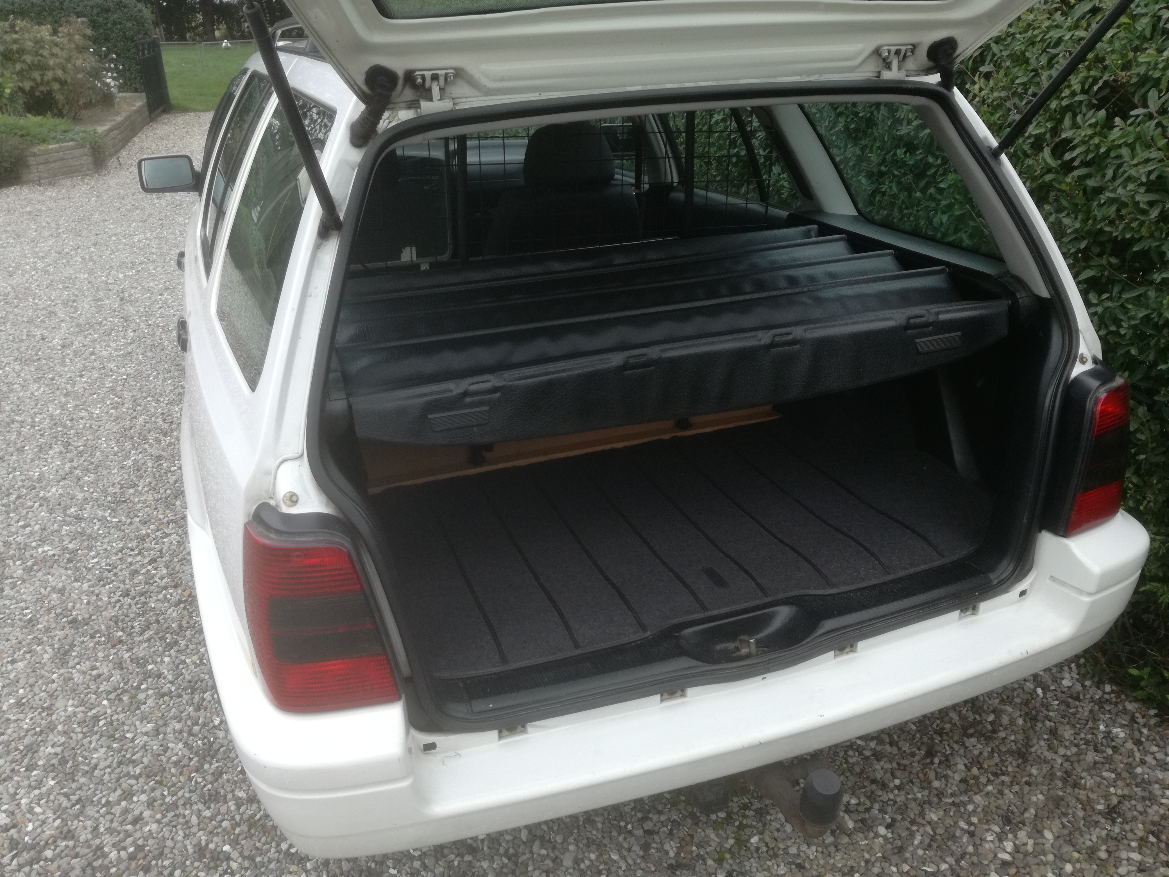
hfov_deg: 65.3
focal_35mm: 27
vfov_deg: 51.4
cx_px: 584
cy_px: 438
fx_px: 912
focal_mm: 3.79
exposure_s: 1/119
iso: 50
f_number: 2
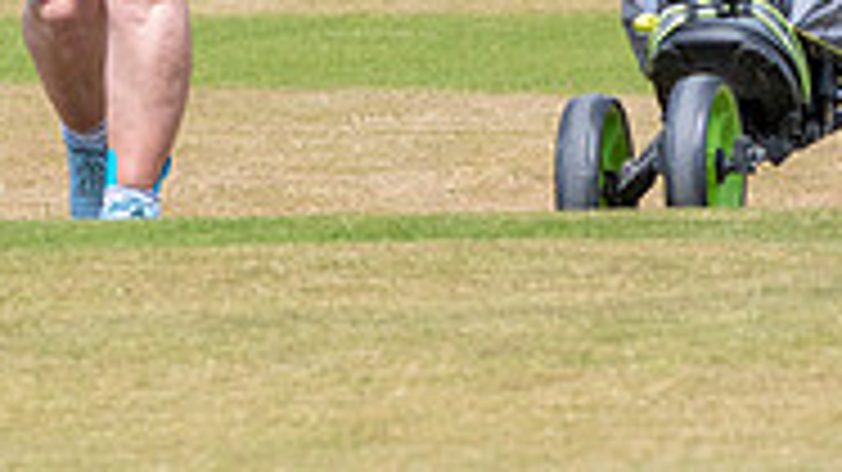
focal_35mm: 1167
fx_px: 26044
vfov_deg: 1.0
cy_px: -384
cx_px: 194
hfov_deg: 1.9
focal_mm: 240
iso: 500
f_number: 8
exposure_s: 1/1250
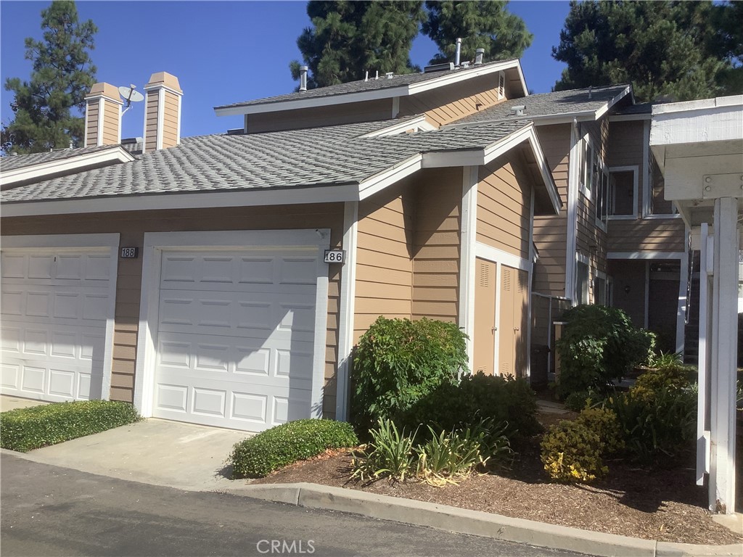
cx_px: 372
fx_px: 665
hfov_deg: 58.4
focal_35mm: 31
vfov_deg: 45.4
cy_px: 278
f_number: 2.4
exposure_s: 1/1431
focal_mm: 3.3
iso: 25
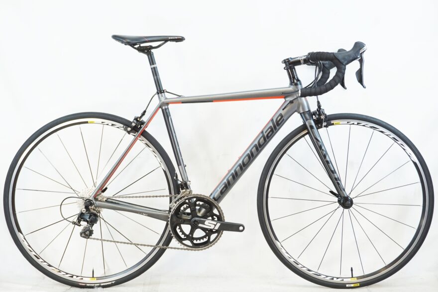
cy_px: 146
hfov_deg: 33.4
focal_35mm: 60
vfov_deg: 22.6
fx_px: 730
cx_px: 219
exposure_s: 1/40
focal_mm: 40
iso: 800
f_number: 6.3
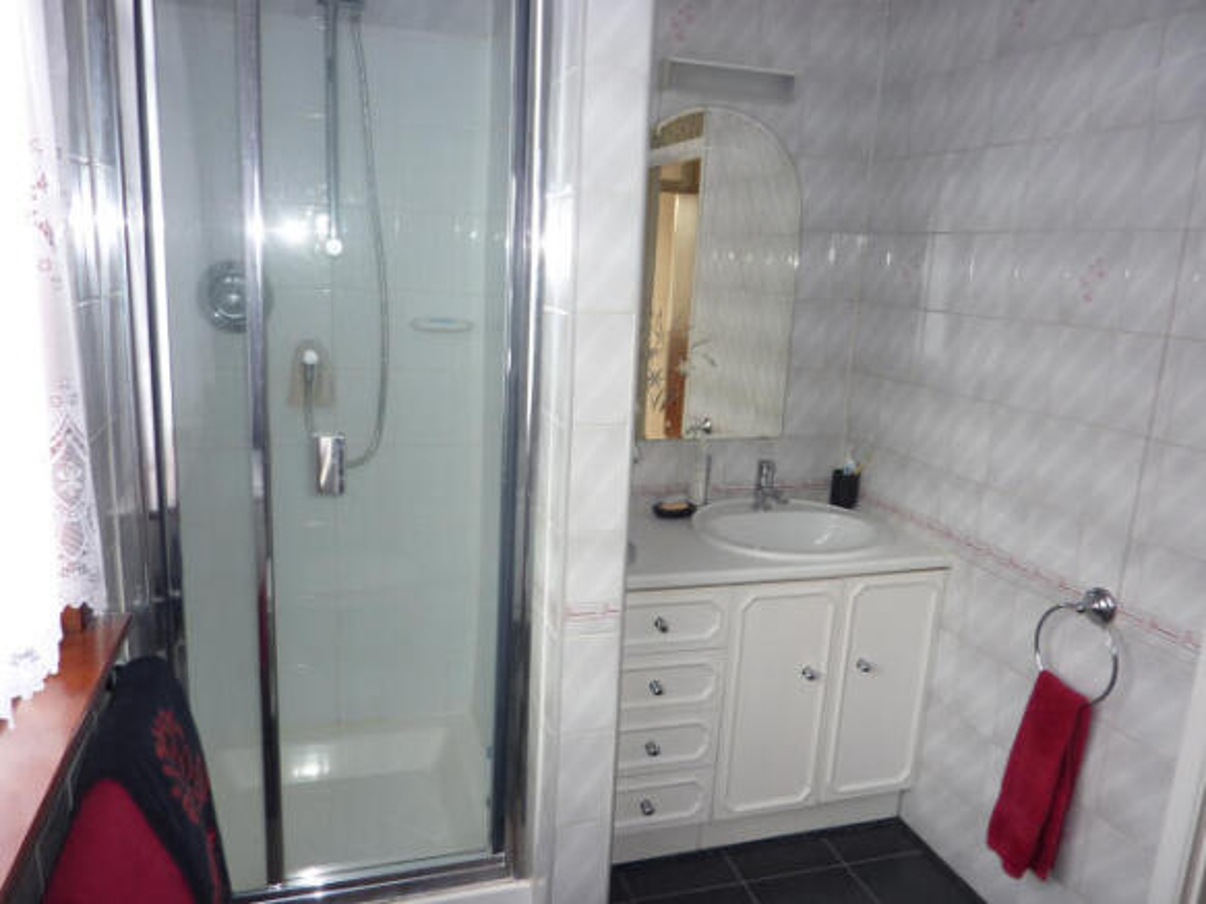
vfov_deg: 54.9
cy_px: 452
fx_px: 871
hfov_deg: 69.4
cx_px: 603
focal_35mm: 25
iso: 100
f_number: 3.3
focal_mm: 4.1
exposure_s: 1/30
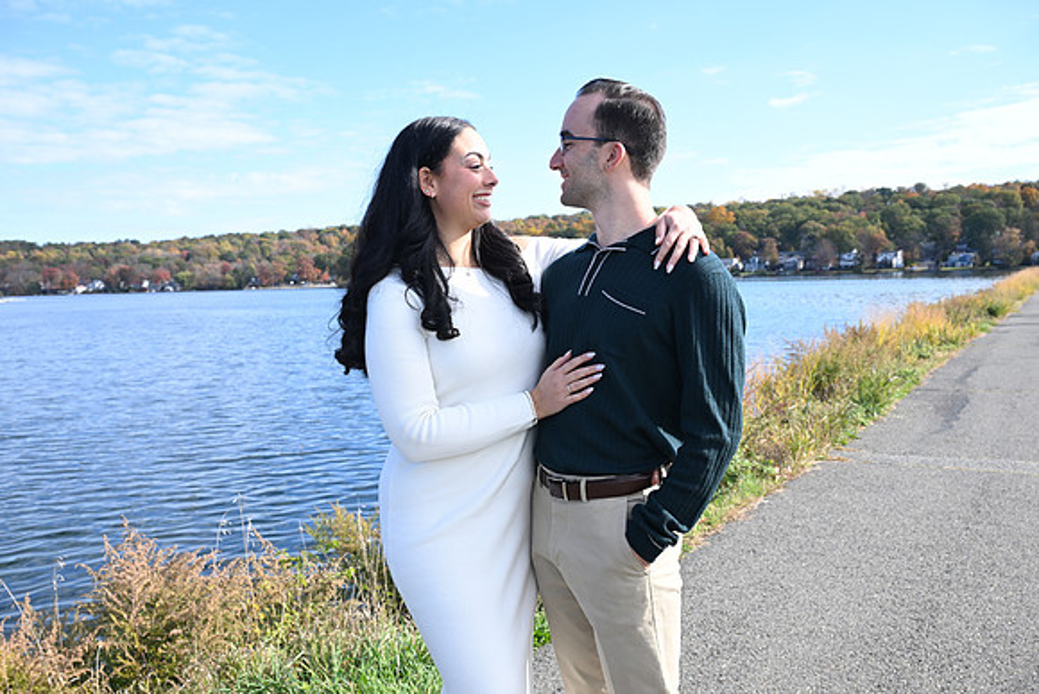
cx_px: 520
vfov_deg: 38.4
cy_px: 347
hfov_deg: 55.1
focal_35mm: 34
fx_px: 996
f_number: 8
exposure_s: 1/100
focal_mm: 34.5
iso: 100
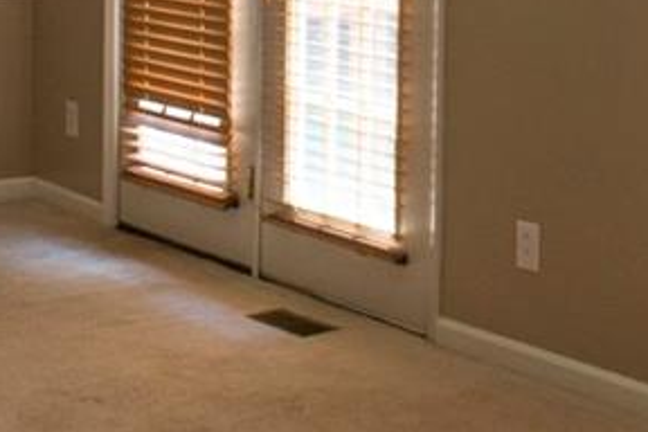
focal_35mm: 96
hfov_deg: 21.1
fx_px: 1728
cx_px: 457
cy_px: -90
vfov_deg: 13.8
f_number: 3.5
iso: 400
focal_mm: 18
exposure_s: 1/50
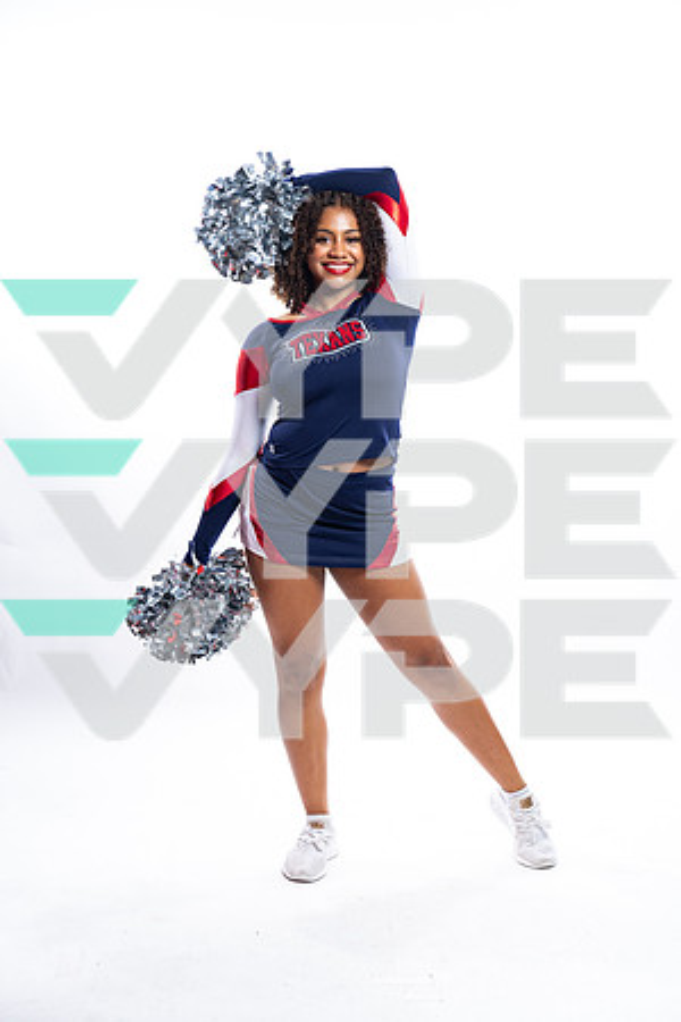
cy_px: 511
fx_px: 1816
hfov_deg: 21.2
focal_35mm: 64
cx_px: 340
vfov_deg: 31.4
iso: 200
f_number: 5.6
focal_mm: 64
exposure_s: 1/250
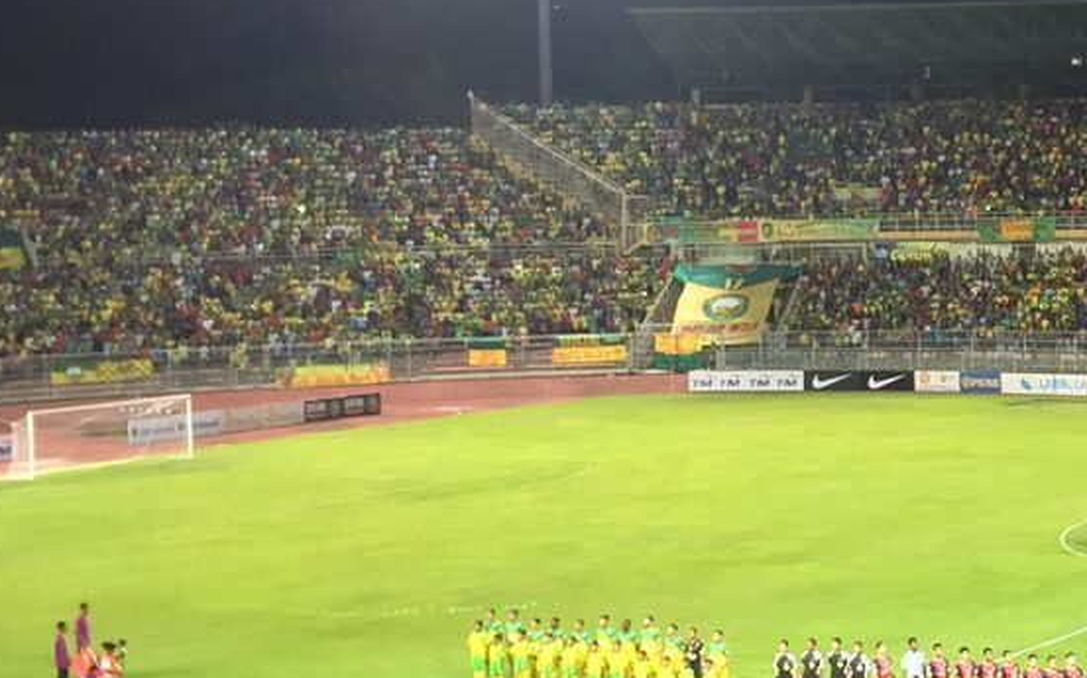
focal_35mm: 89
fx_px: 2635
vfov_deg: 14.7
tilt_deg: -2.0
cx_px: 1150
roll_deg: +0.0
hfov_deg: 22.2
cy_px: 289
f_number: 2.2
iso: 80
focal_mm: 4.15
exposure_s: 1/33
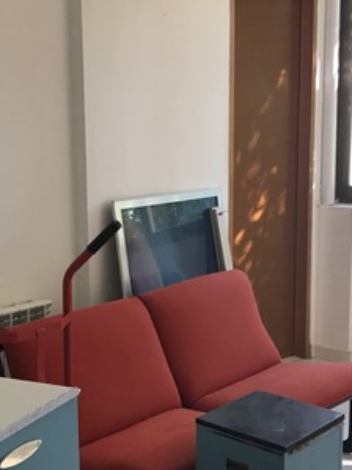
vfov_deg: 32.2
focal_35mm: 60
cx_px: 185
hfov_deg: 24.4
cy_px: 250
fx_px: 814
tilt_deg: -8.4
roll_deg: +0.3
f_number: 1.8
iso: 25
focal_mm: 3.99
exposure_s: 1/33
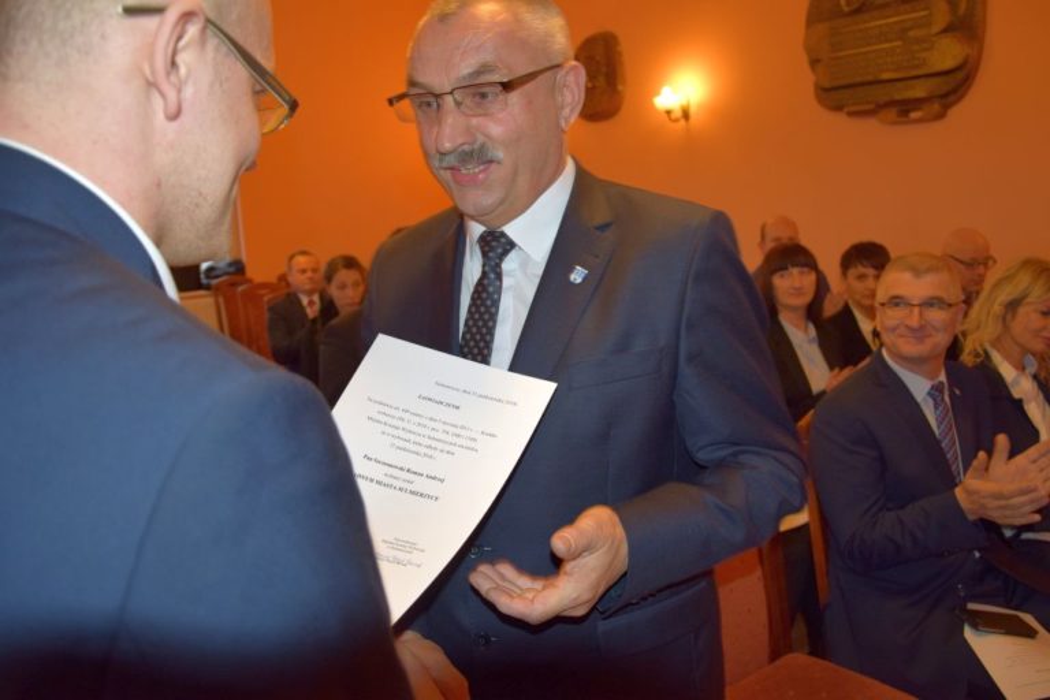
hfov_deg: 67.4
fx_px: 787
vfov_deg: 47.9
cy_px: 350
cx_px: 525
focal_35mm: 27
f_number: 3.5
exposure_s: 1/60
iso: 720
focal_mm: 18
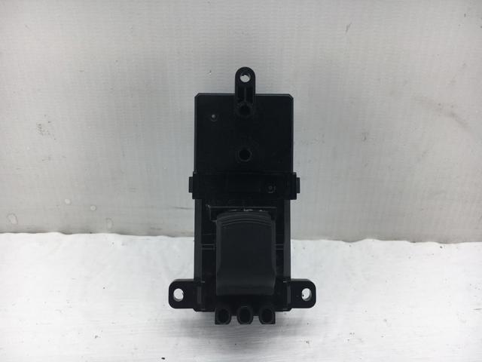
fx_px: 404
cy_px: 181
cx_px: 241
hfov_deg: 61.7
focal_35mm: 29
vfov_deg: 48.2
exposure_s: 1/234
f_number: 2.2
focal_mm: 4.15
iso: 25
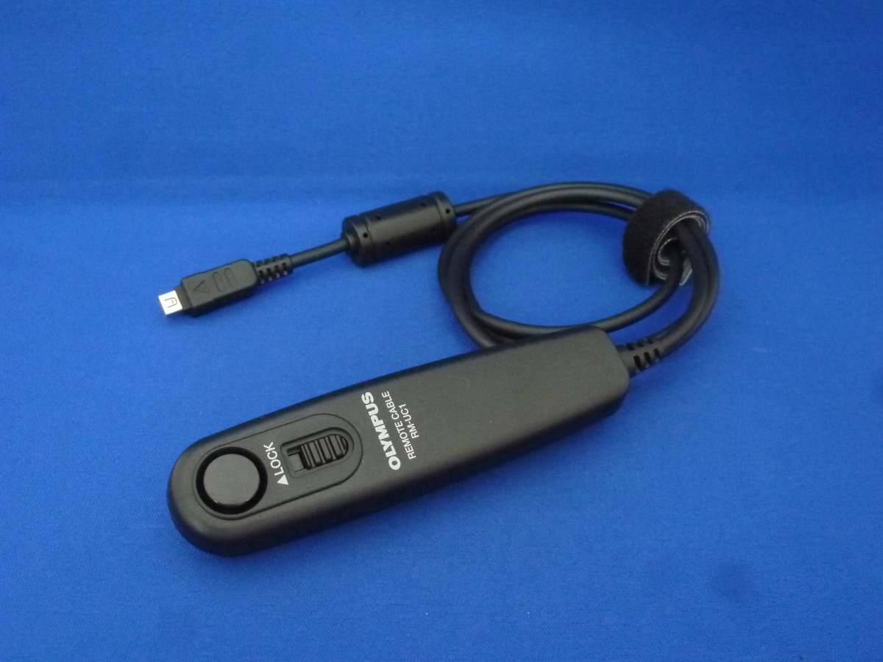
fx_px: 1097
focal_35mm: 43
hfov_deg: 43.9
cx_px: 442
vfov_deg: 33.6
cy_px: 331
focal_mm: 7.7
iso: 800
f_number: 3.7
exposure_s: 1/50
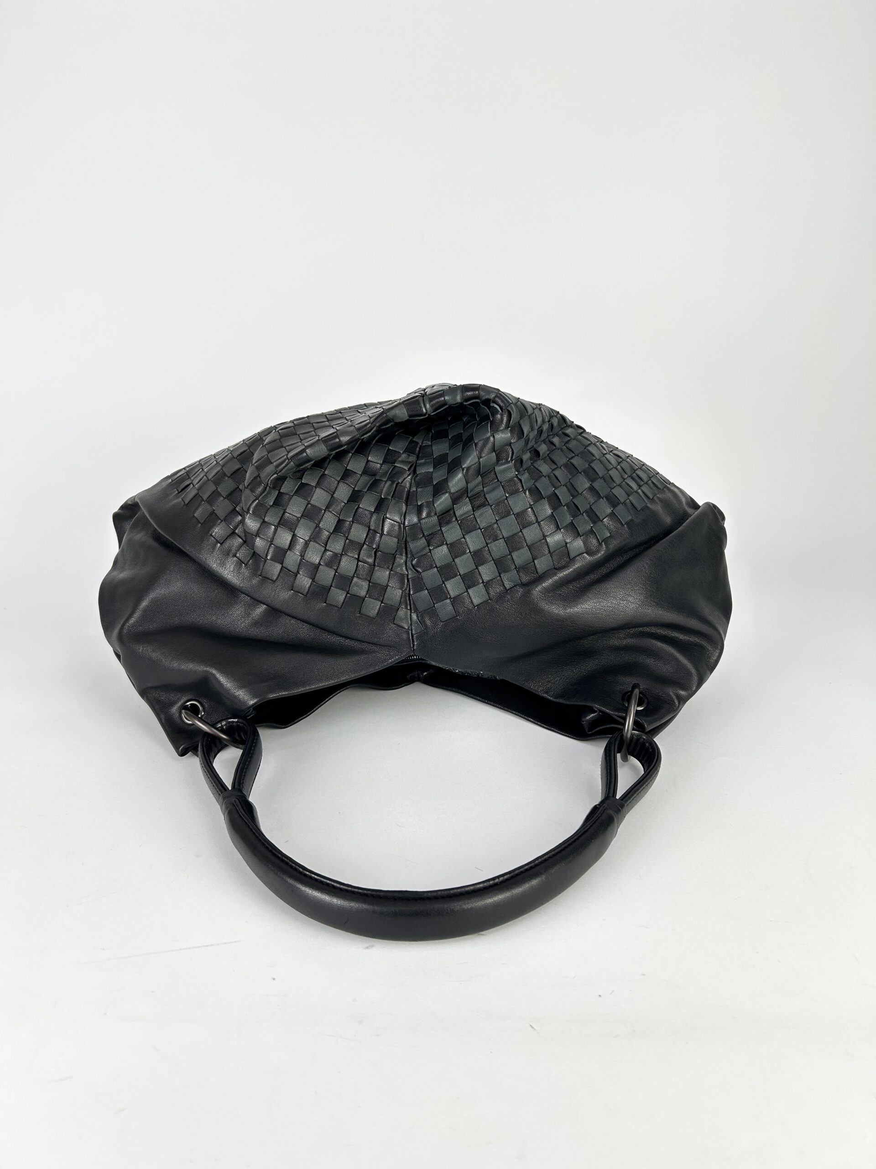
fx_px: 877
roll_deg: -1.8
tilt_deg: -21.0
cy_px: 584
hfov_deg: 53.1
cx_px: 438
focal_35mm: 26
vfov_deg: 67.3
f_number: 1.5
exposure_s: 1/122
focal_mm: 5.7
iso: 32
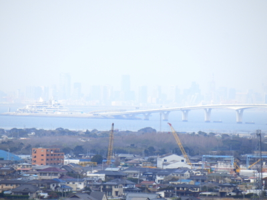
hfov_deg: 3.3
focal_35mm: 600
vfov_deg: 2.5
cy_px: 100
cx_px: 134
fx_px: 4628
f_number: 6.9
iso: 80
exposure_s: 1/250
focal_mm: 108
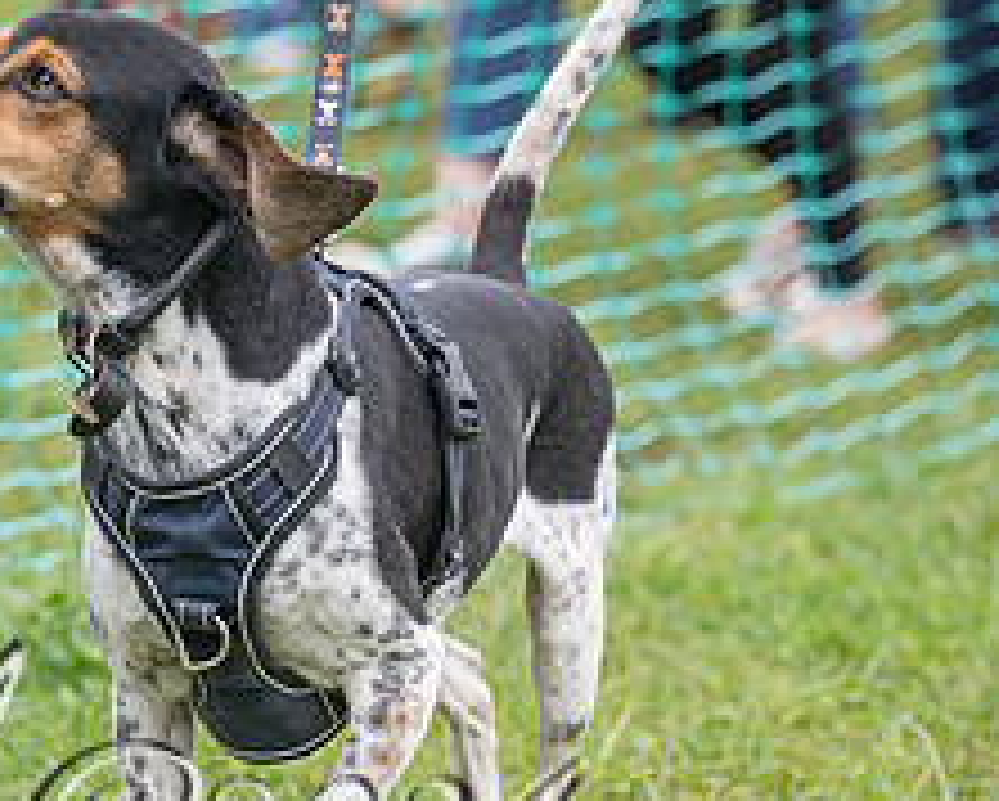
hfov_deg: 5.9
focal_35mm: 328
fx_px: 9706
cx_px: 25
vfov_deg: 4.7
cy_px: 670
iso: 400
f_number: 4
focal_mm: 115
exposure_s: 1/1600
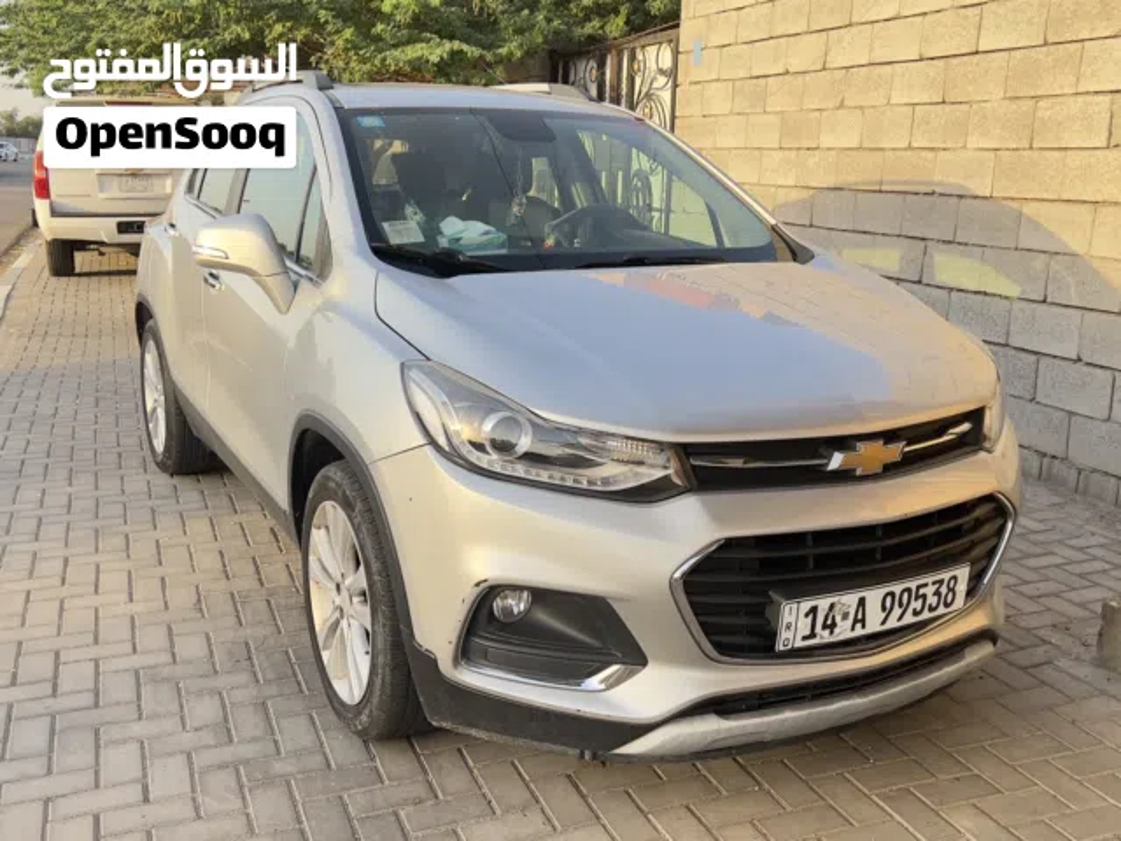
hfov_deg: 67.3
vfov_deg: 53.1
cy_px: 420
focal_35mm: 26
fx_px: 842
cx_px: 560
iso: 50
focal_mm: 5.7
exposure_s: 1/394
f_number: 1.5
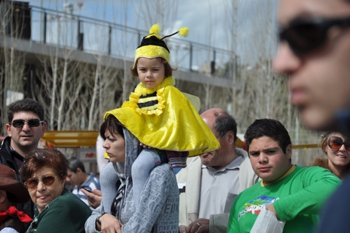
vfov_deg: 8.7
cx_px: 175
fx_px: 1530
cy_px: 116
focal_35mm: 158
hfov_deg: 13.1
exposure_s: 1/1250
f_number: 5.6
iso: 200
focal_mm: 105
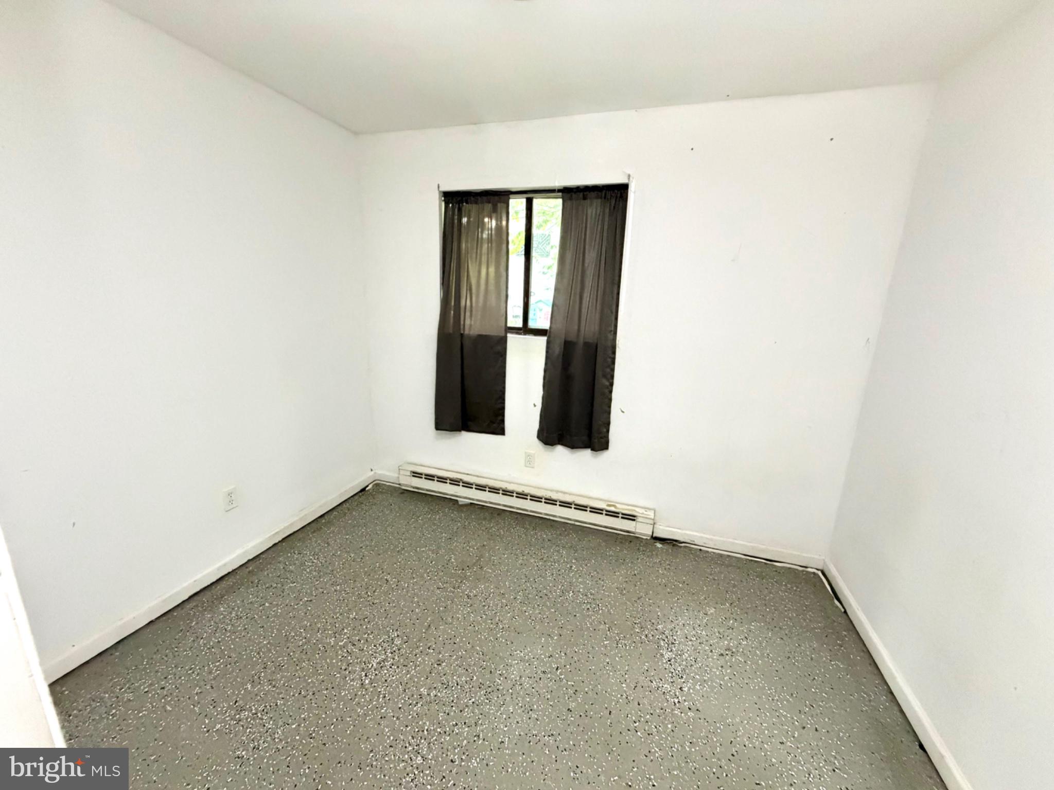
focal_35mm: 14
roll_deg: -1.3
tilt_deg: -14.3
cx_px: 527
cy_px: 395
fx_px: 426
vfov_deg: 85.7
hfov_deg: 102.1
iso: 800
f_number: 2.2
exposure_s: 1/60
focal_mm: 2.22
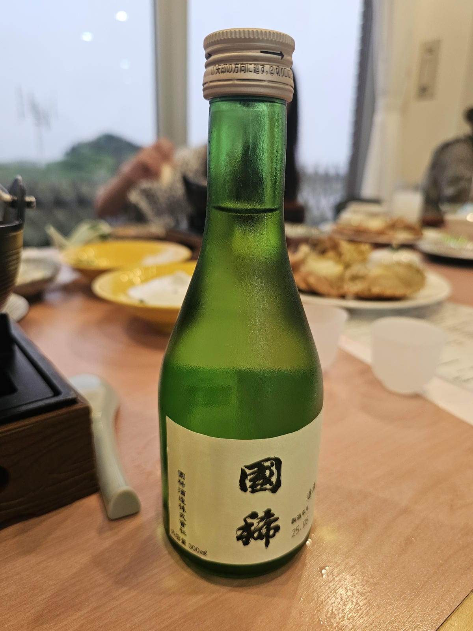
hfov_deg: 58.9
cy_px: 316
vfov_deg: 73.9
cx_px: 236
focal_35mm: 23
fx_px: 419
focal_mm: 6.3
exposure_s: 1/50
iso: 250
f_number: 1.7
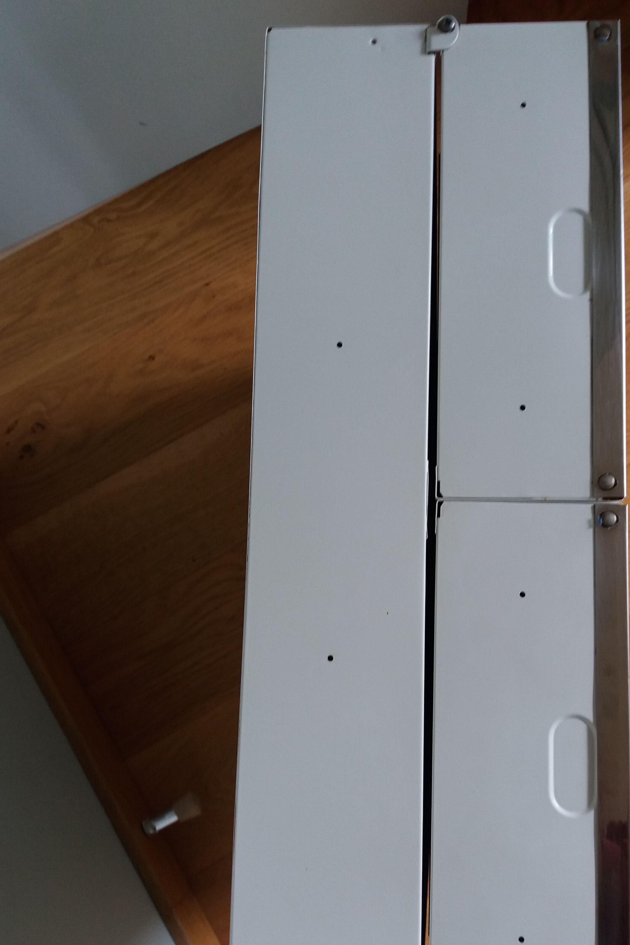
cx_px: 371
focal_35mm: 35
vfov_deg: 54.3
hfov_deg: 37.7
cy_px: 524
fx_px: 919
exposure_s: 1/30
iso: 80
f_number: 1.9
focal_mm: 3.7
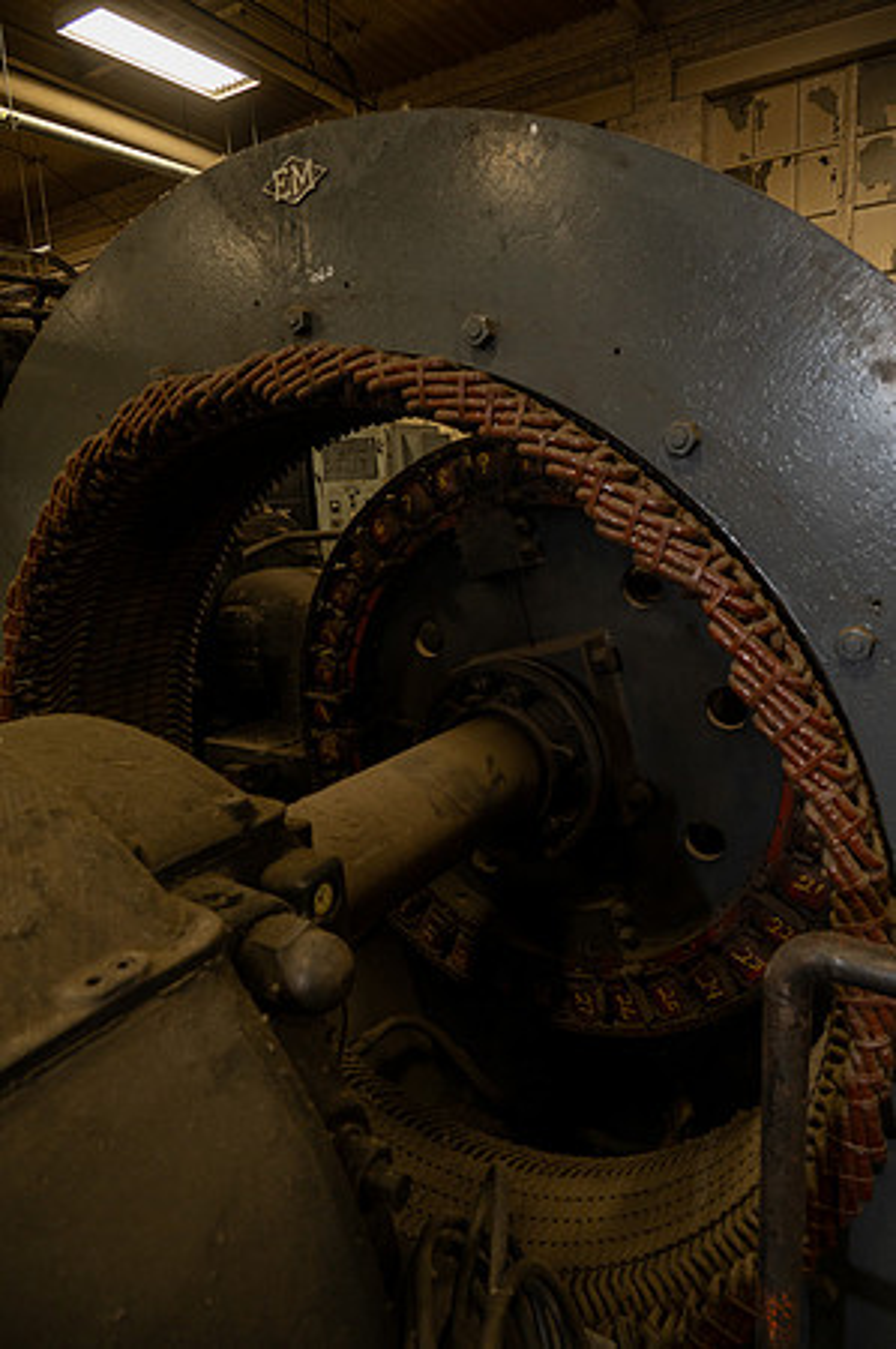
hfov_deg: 53.0
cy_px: 674
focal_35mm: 24
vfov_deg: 73.8
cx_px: 448
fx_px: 898
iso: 800
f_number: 6.3
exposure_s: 1/50
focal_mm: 24
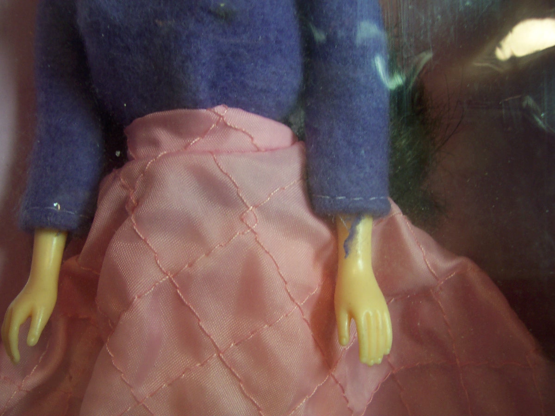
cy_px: 208
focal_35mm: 37
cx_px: 278
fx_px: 593
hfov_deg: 50.1
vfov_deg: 38.7
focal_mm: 5.6
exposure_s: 1/30
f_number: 2.8
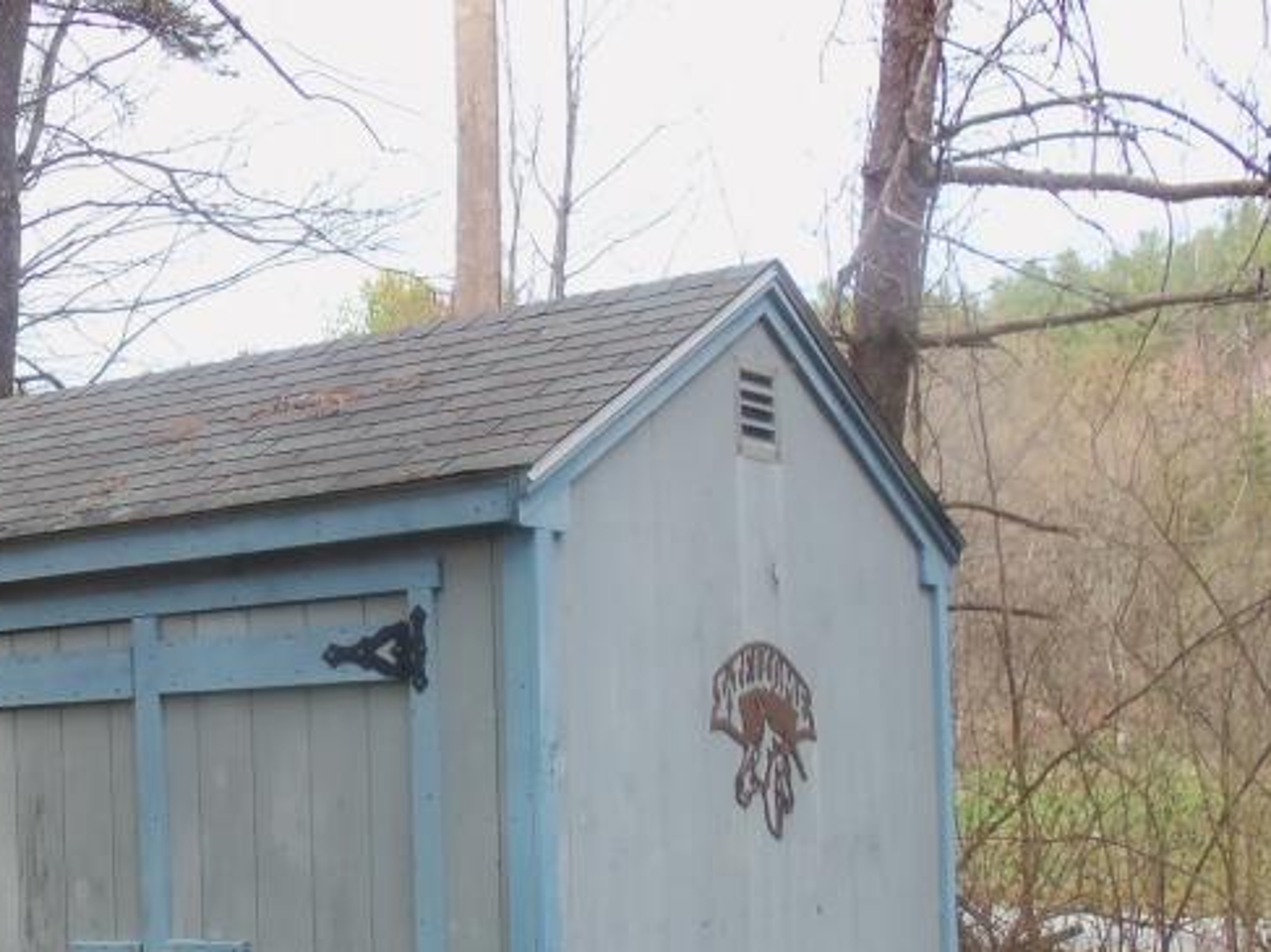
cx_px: 170
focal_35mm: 61
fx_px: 2239
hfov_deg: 30.5
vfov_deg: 23.6
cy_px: 793
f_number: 3.4
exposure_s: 1/125
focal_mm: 5.2
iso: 80
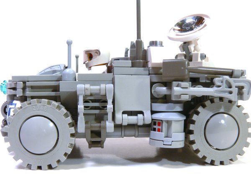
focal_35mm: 41
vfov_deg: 35.1
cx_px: 126
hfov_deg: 45.8
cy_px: 94
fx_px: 297
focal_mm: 8.6
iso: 80
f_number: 8
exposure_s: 1/5
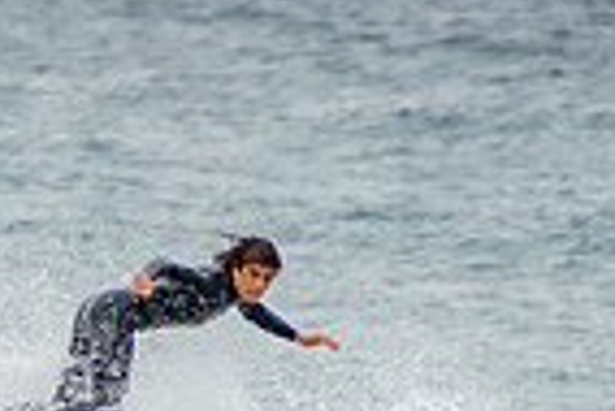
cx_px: 52
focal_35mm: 2418
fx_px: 41349
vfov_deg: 0.6
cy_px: 565
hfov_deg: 0.9
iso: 320
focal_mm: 390
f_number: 5.6
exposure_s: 1/1600
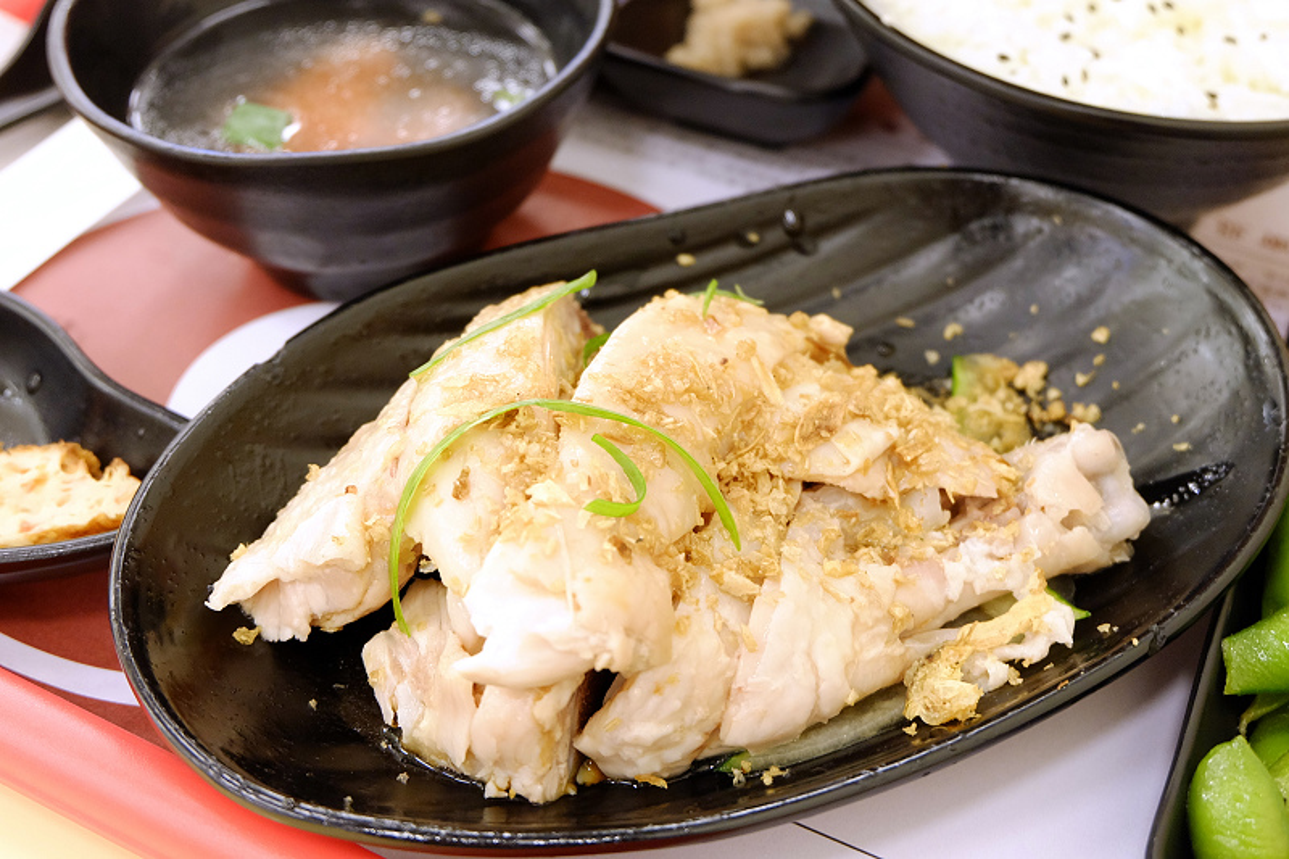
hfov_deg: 44.5
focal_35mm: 44
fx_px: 1575
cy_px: 430
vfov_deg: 30.5
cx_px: 644
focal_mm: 29.5
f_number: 4.7
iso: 1600
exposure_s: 1/10
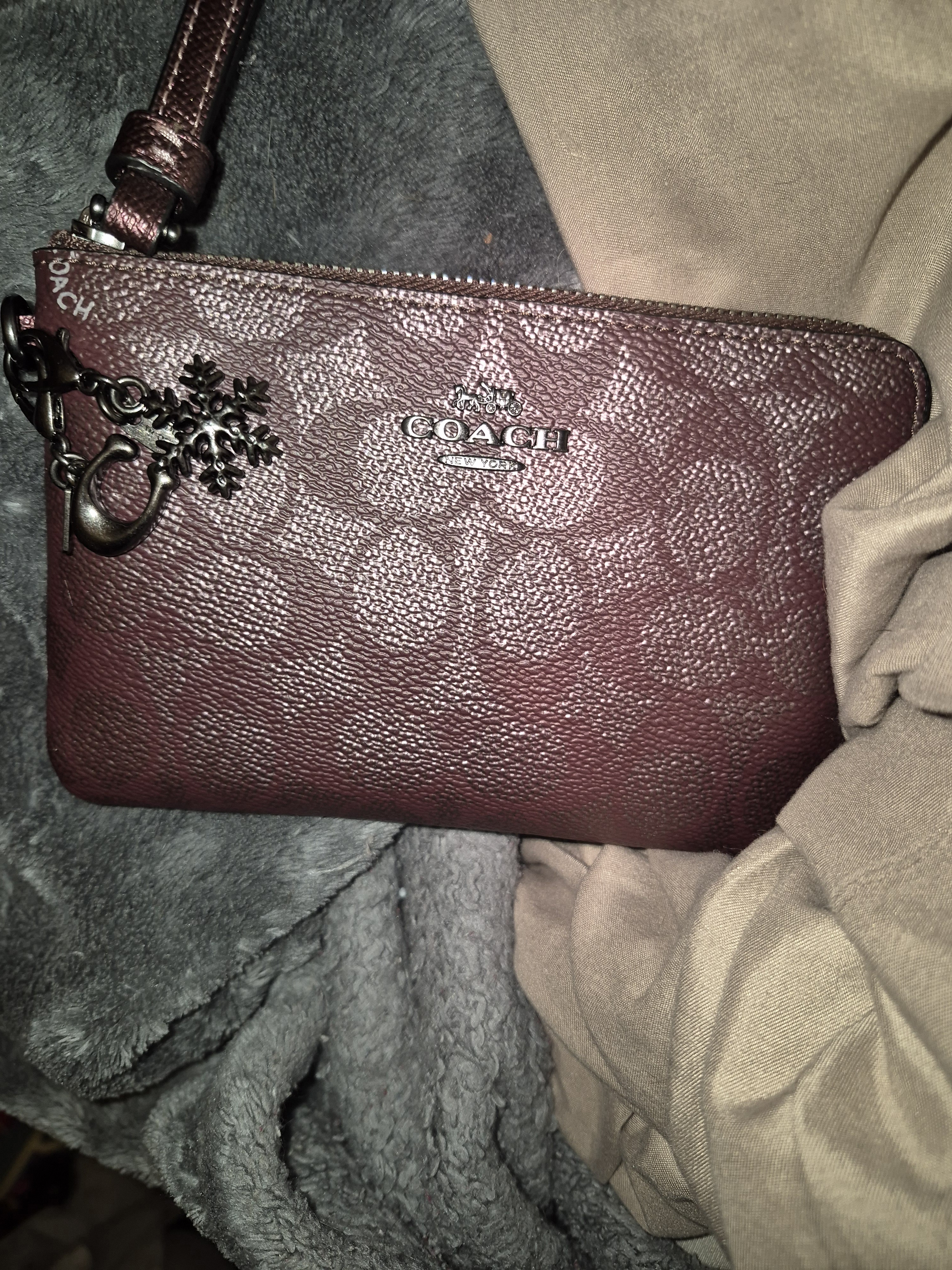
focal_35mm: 23
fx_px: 843
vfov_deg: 73.9
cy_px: 635
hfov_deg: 58.9
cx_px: 476
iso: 125
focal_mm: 5.4
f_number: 1.8
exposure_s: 1/24
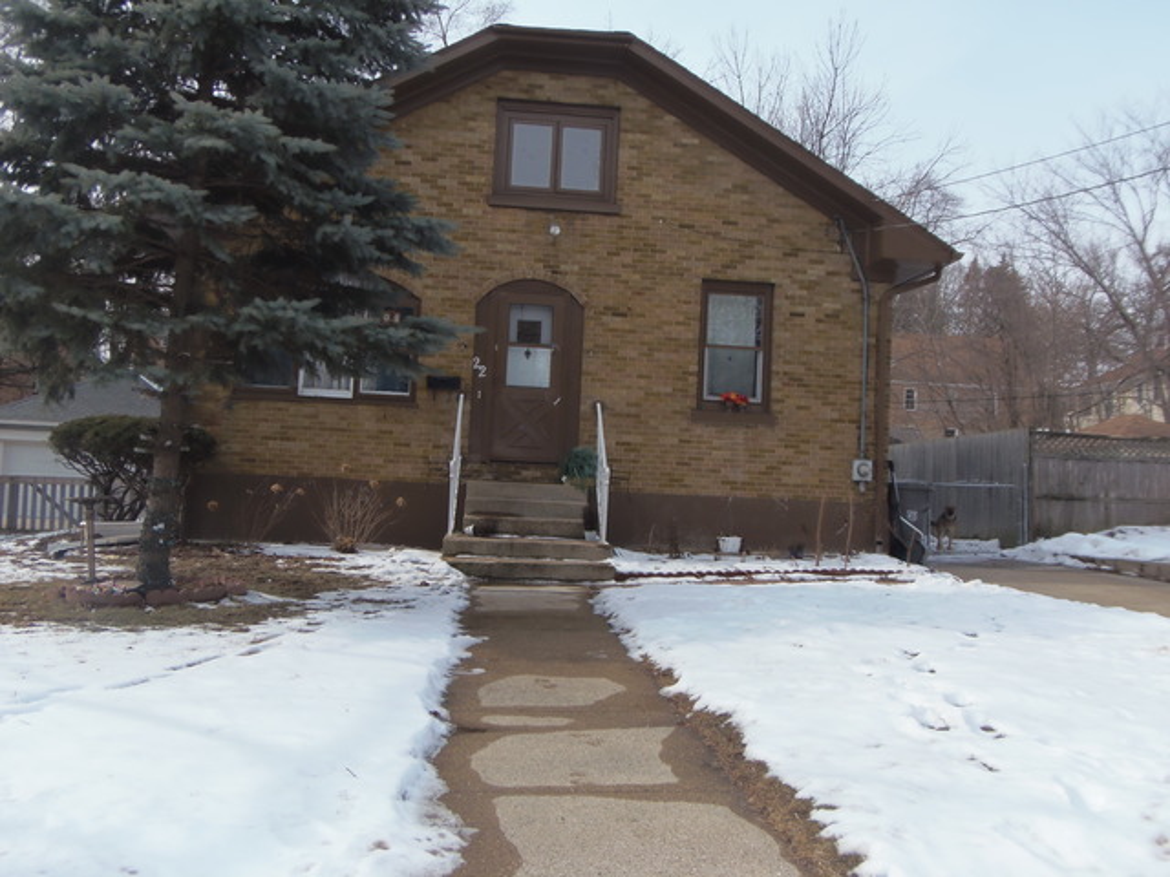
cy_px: 438
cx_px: 585
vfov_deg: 46.8
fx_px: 1014
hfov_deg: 60.0
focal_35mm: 30
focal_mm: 5.5
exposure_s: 1/800
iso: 64
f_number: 3.2
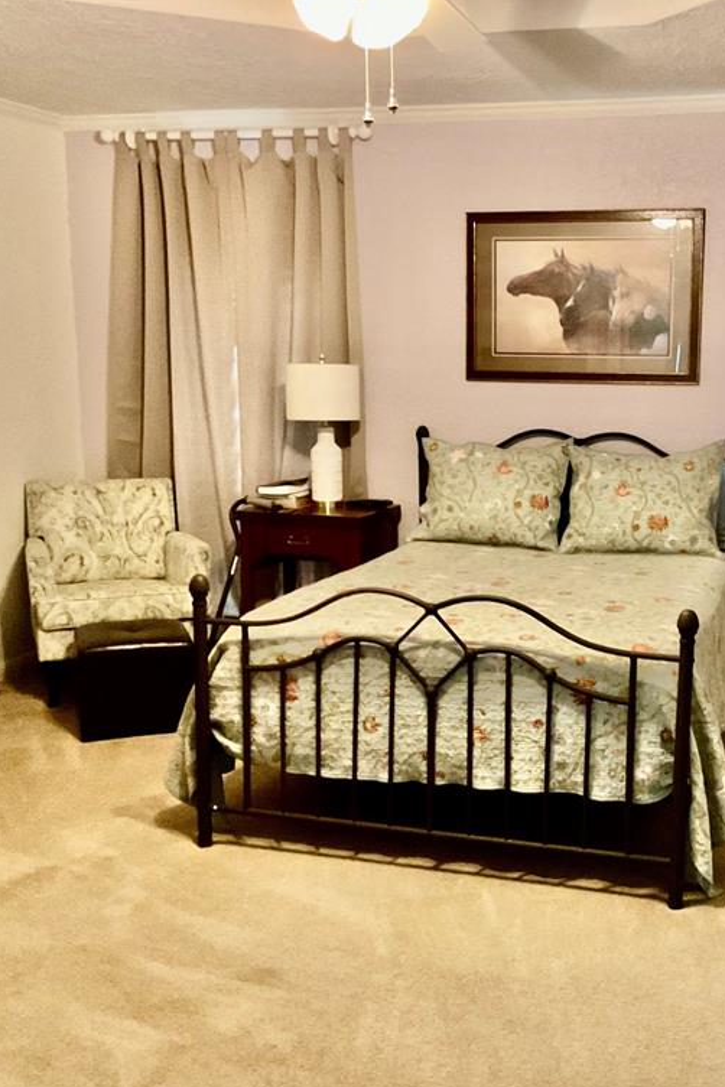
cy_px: 541
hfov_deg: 32.0
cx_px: 549
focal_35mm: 41
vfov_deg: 47.4
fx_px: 1238
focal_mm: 3
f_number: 1.8
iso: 500
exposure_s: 1/24
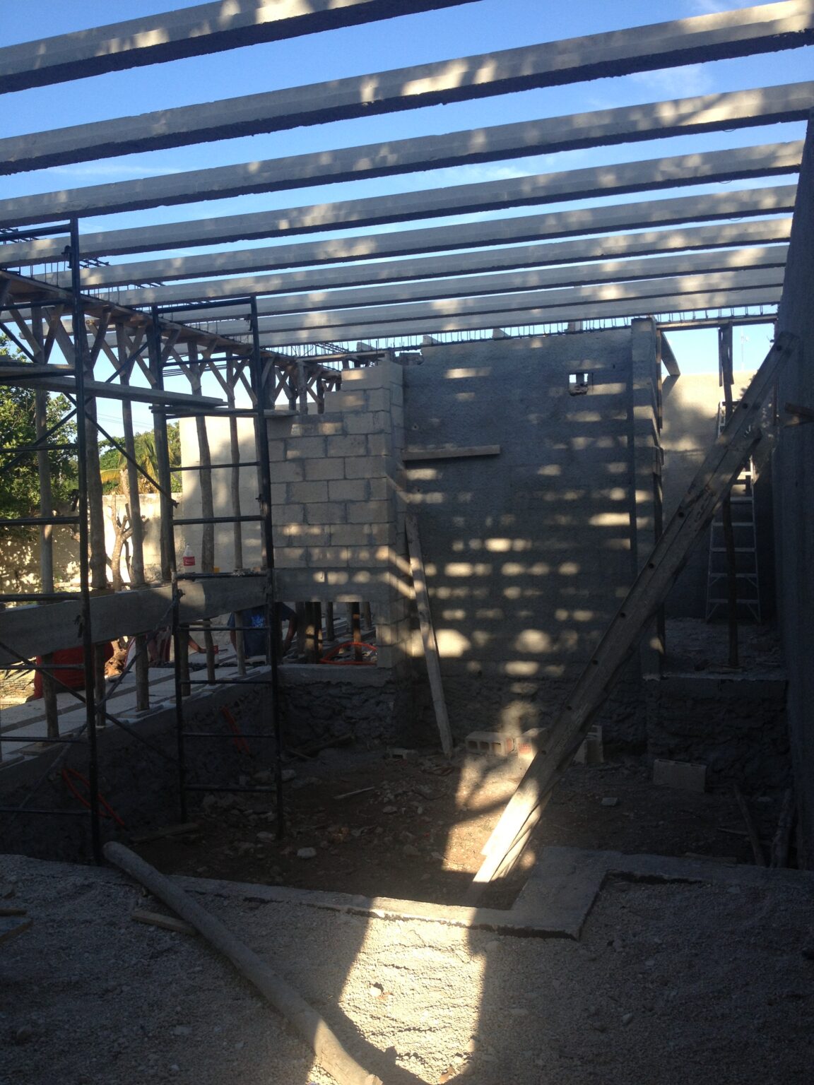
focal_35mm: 35
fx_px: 1097
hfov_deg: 40.7
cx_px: 407
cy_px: 542
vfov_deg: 52.6
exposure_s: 1/665
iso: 50
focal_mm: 4.28
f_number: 2.4
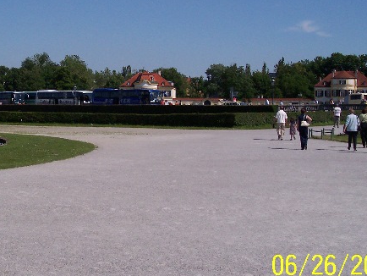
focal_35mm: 70
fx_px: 743
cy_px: 75
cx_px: 98
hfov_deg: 27.4
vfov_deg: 20.9
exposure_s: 1/1000
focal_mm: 8
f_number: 4.8
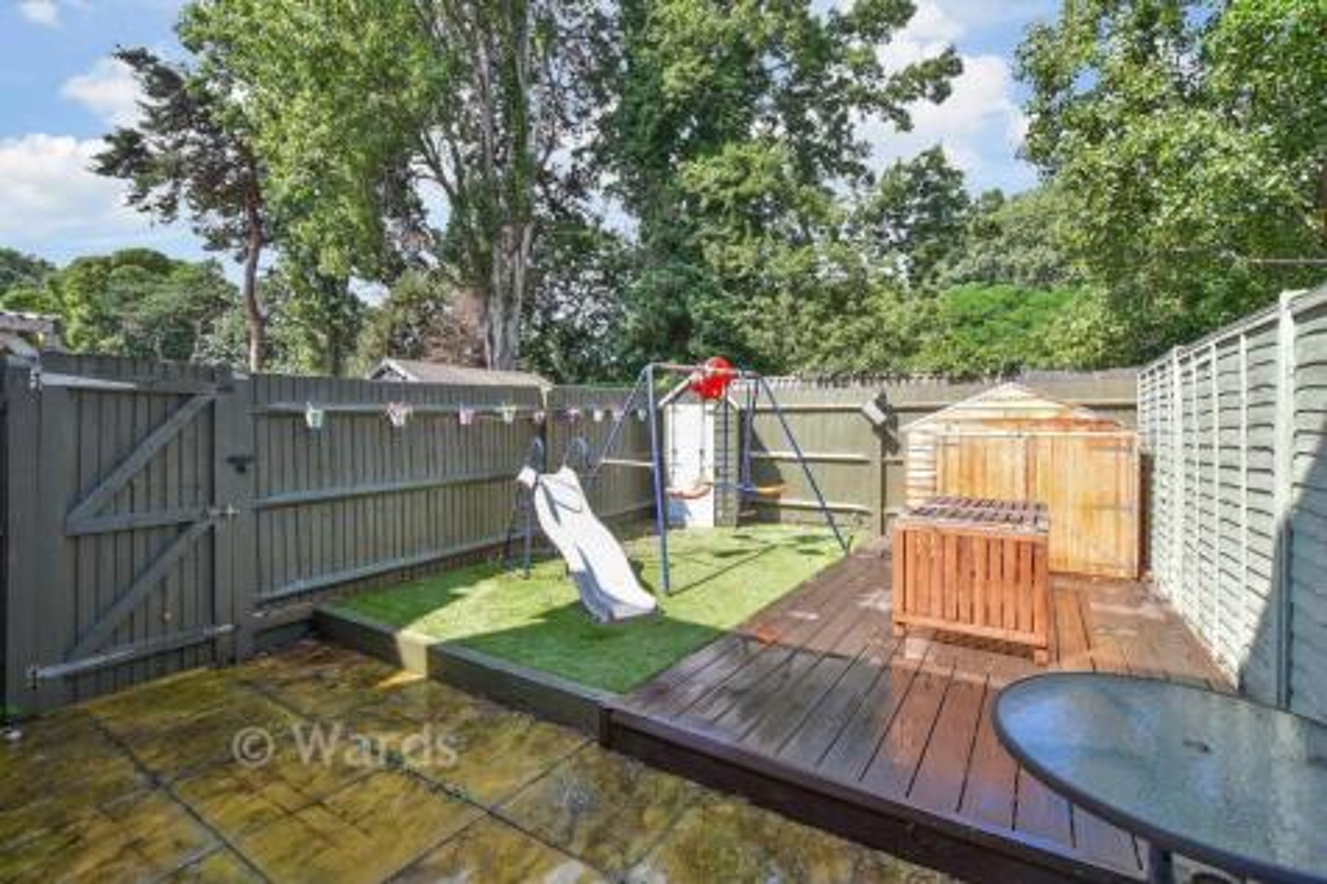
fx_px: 553
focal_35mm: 15
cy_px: 442
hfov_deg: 100.4
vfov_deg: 77.3
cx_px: 664
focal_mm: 10
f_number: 6.3
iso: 160
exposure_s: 1/100
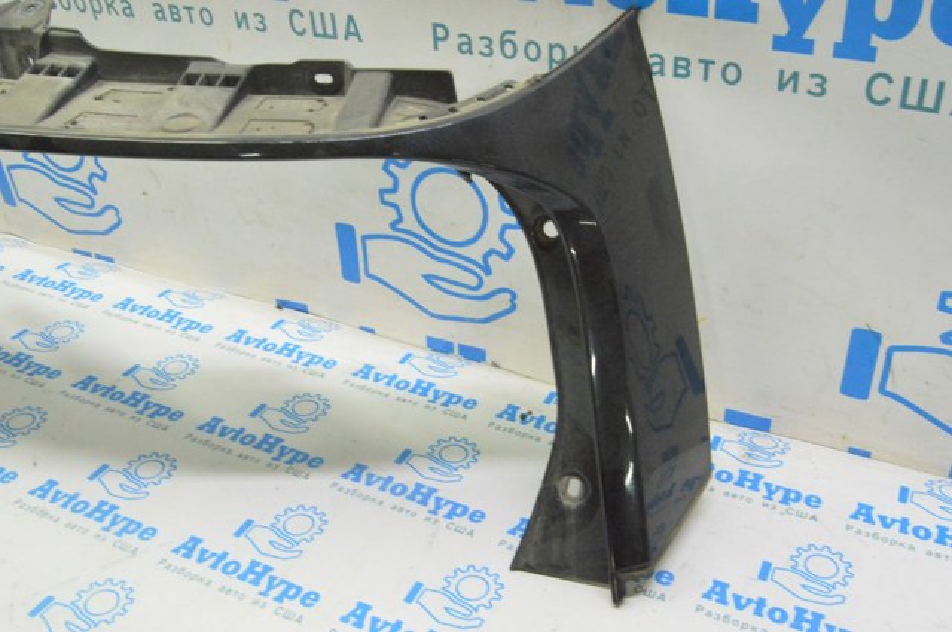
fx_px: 951
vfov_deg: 36.8
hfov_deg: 53.2
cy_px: 316
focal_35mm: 36
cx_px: 476
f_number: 20
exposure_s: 1/20
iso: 6400
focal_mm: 24
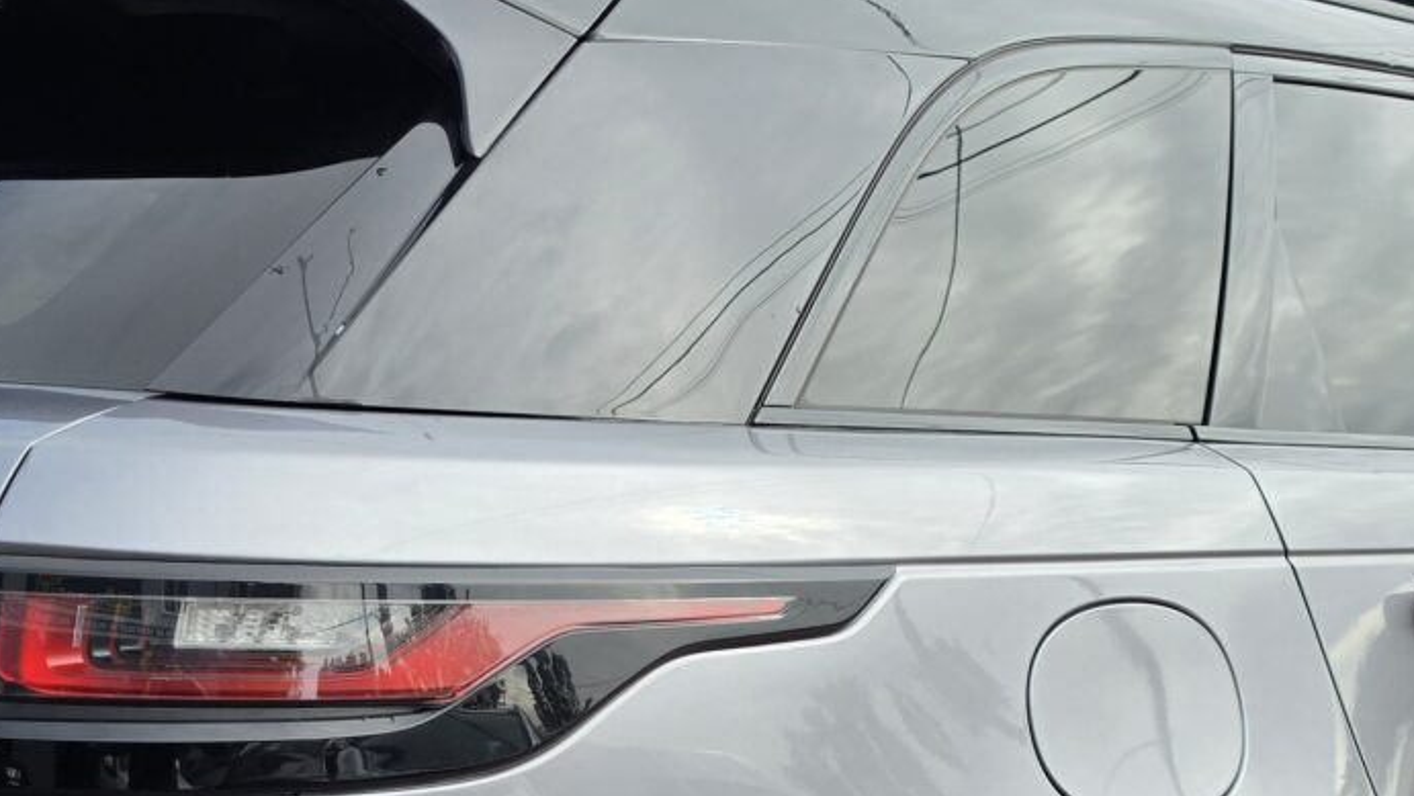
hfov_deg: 36.0
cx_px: 608
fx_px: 2175
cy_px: 884
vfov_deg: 19.8
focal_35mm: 58
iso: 64
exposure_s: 1/3327
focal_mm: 6.5
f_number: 1.4
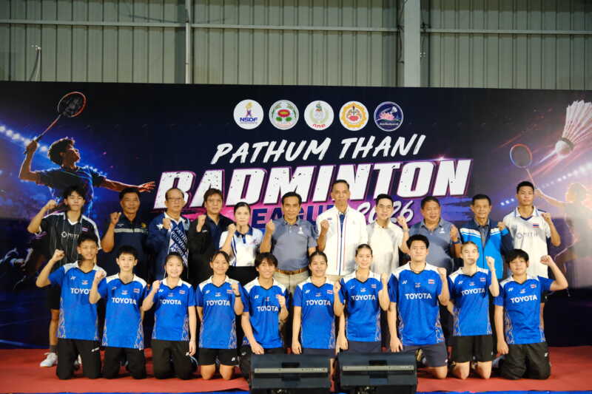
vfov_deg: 25.0
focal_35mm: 54
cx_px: 296
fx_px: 888
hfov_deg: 36.9
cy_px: 197
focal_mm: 36.2
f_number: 2.8
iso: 3200
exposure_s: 1/800
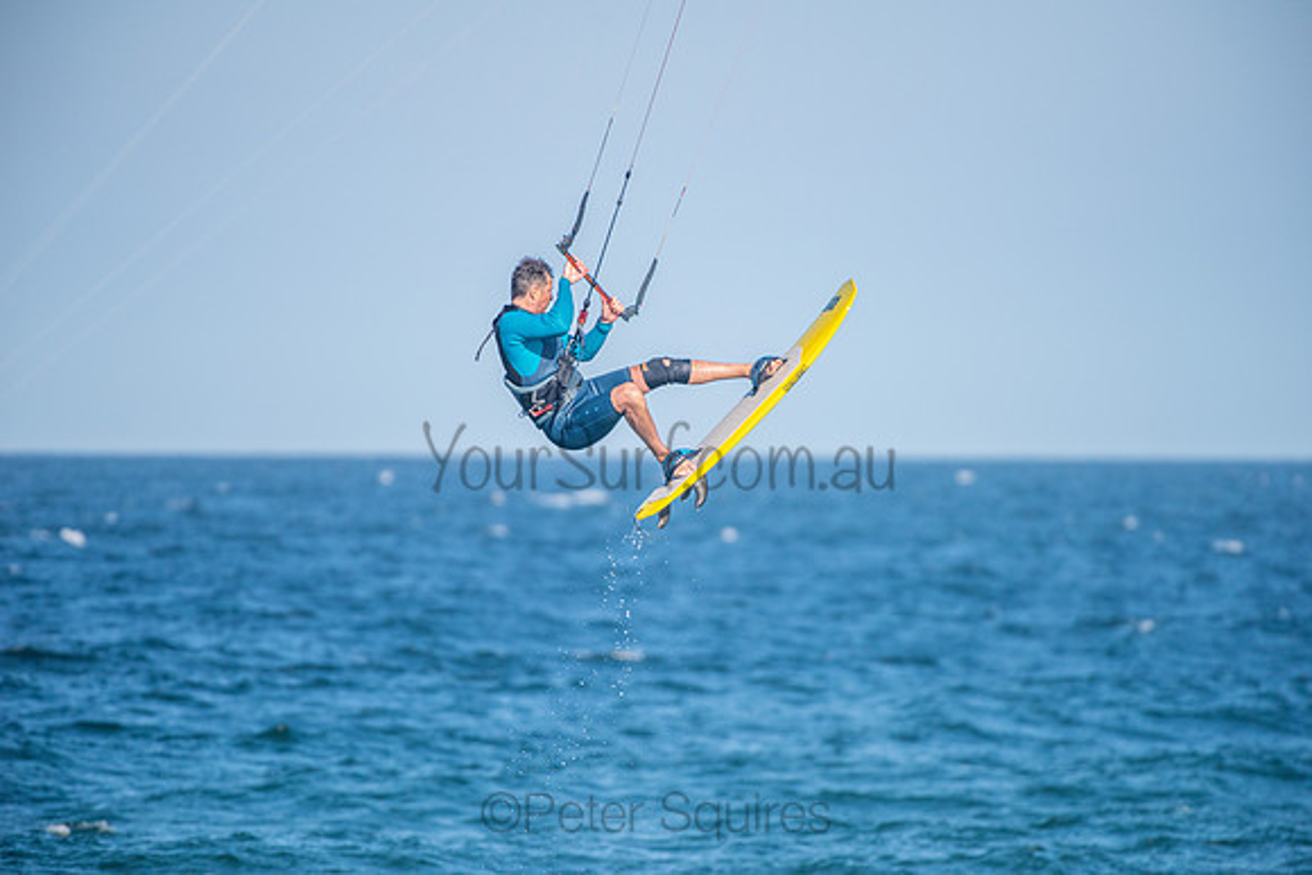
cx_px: 656
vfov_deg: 2.8
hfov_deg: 4.1
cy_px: 438
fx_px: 18226
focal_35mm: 500
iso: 560
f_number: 5.6
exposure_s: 1/4000
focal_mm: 500
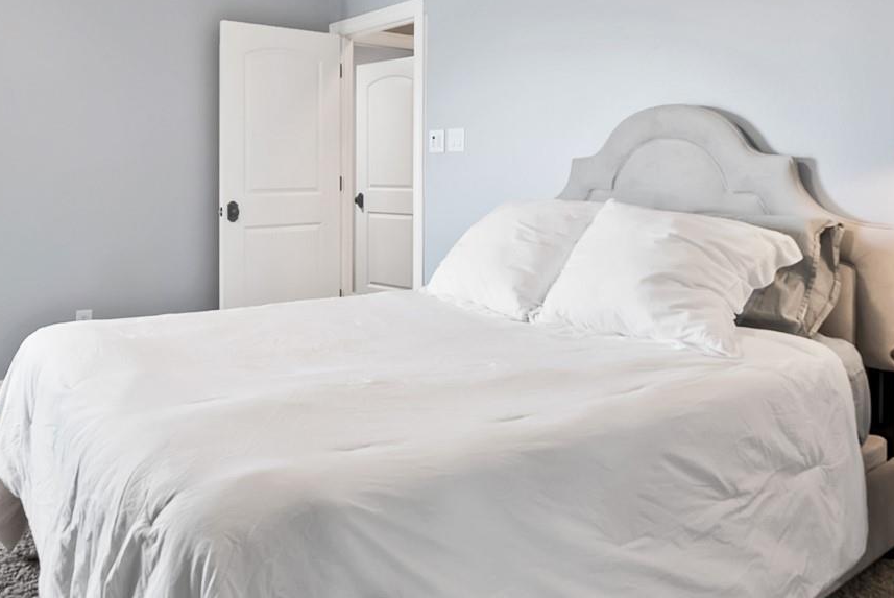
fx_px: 696
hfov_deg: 65.2
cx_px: 395
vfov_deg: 45.3
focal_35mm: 28
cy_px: 168
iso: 640
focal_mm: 12
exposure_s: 1.6
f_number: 9
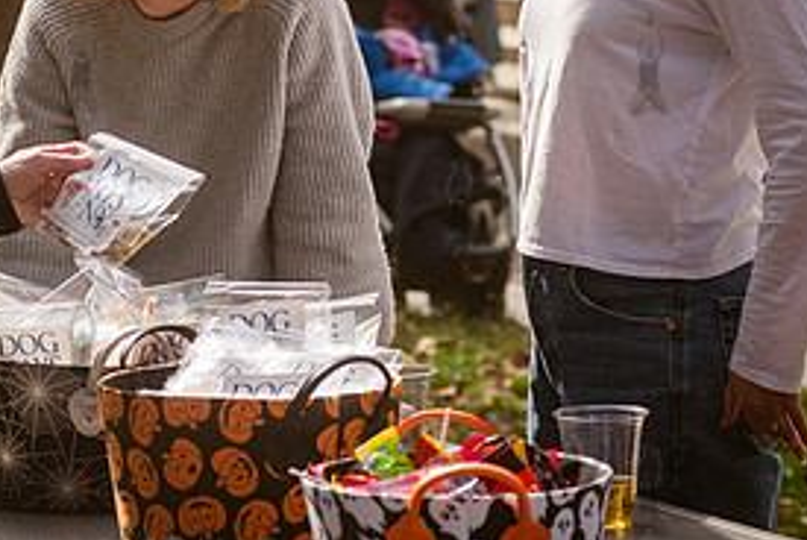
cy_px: 123
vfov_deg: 6.9
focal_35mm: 198
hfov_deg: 10.3
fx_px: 4443
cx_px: 23
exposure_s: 1/2500
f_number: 4.5
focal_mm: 80
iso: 1000
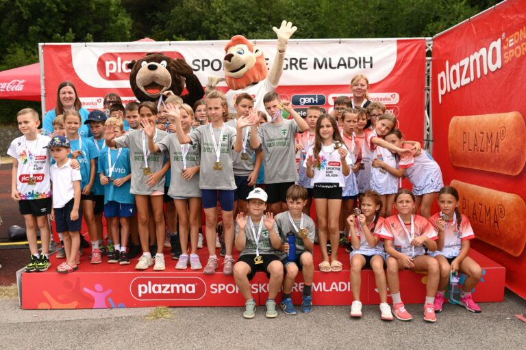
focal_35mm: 35
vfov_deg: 37.9
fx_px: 511
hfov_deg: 54.4
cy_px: 175
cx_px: 263
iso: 31
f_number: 3.2
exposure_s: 1/250
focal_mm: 35
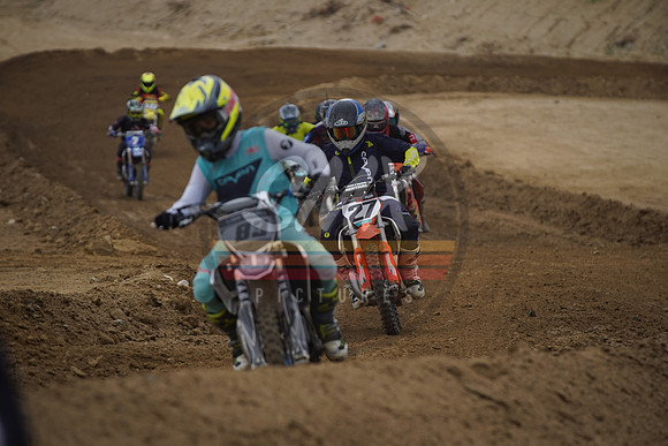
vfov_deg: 6.9
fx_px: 3712
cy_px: 223
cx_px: 334
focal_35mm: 200
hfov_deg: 10.3
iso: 320
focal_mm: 200
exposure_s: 1/1000
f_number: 4
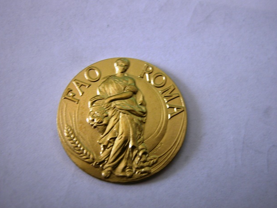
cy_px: 106
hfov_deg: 34.3
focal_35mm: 56
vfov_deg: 26.1
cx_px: 139
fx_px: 448
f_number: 3.1
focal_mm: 13.7
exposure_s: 1/11.2
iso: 100
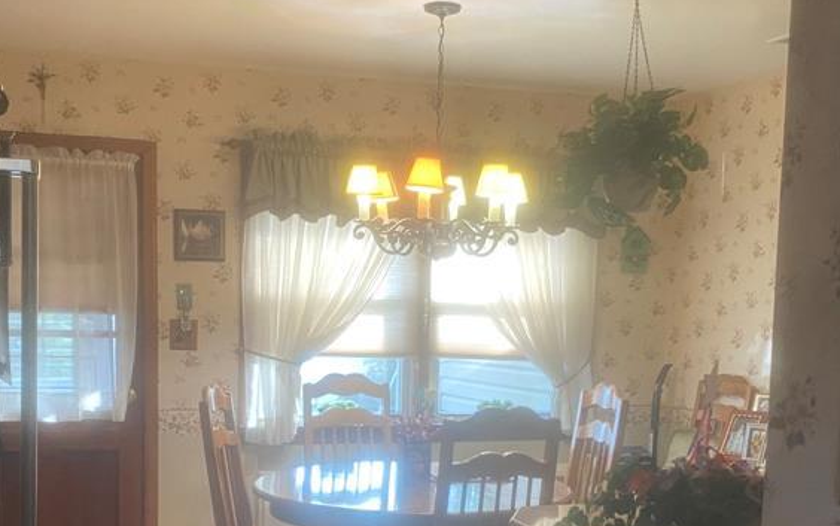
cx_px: 377
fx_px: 1145
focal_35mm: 50
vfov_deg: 25.4
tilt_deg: -5.0
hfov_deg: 40.2
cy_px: 422
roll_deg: -1.6
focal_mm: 4.25
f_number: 1.8
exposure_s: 1/60
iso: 250
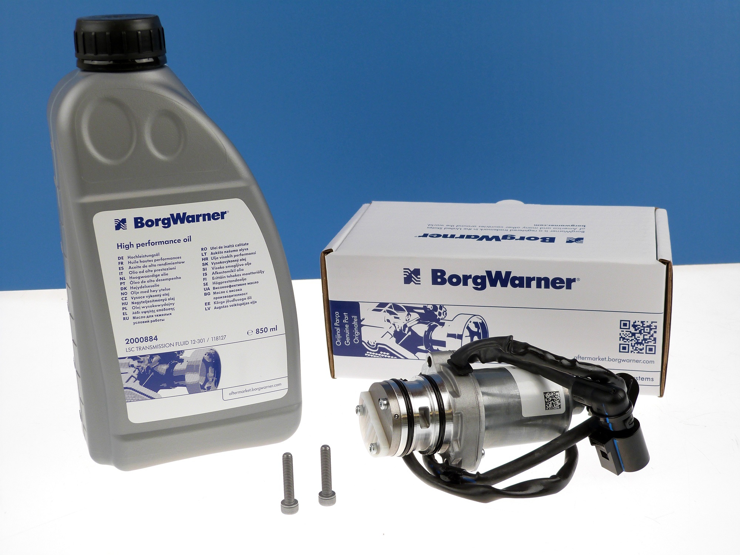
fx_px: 1005
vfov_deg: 30.9
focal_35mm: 47
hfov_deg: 40.4
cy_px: 278
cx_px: 370
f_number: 3.2
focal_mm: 8.5
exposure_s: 1/100
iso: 100
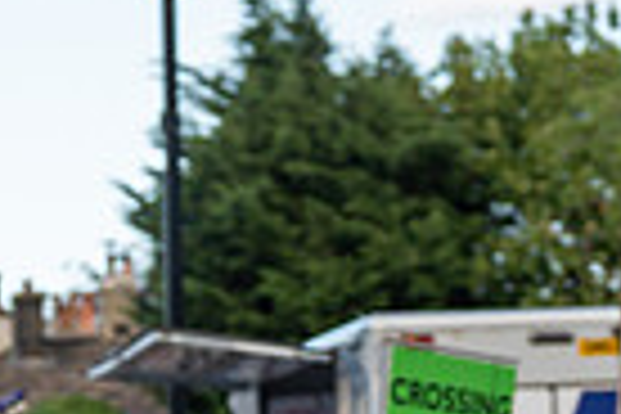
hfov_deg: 6.4
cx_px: 284
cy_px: 731
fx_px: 5589
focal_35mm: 324
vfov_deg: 4.2
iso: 250
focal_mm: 77
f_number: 3.2
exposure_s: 1/1000
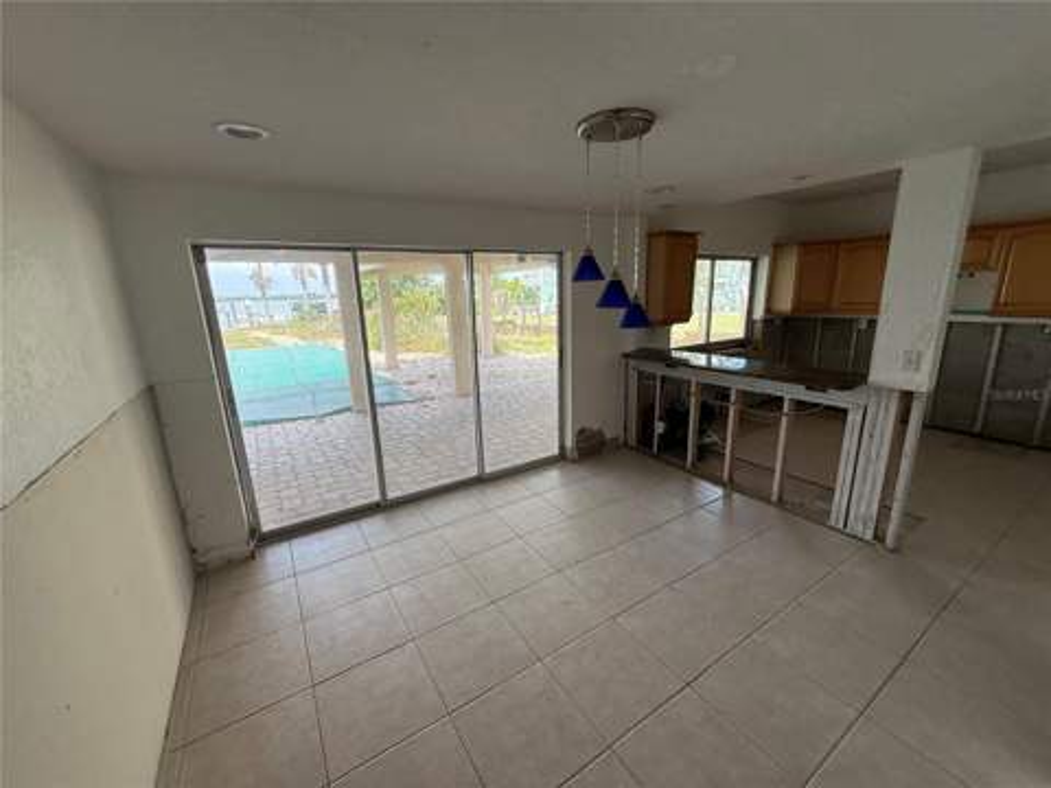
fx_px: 425
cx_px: 526
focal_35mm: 14
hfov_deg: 102.1
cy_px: 394
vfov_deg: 85.7
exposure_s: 1/248
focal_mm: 2.22
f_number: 2.2
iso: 50
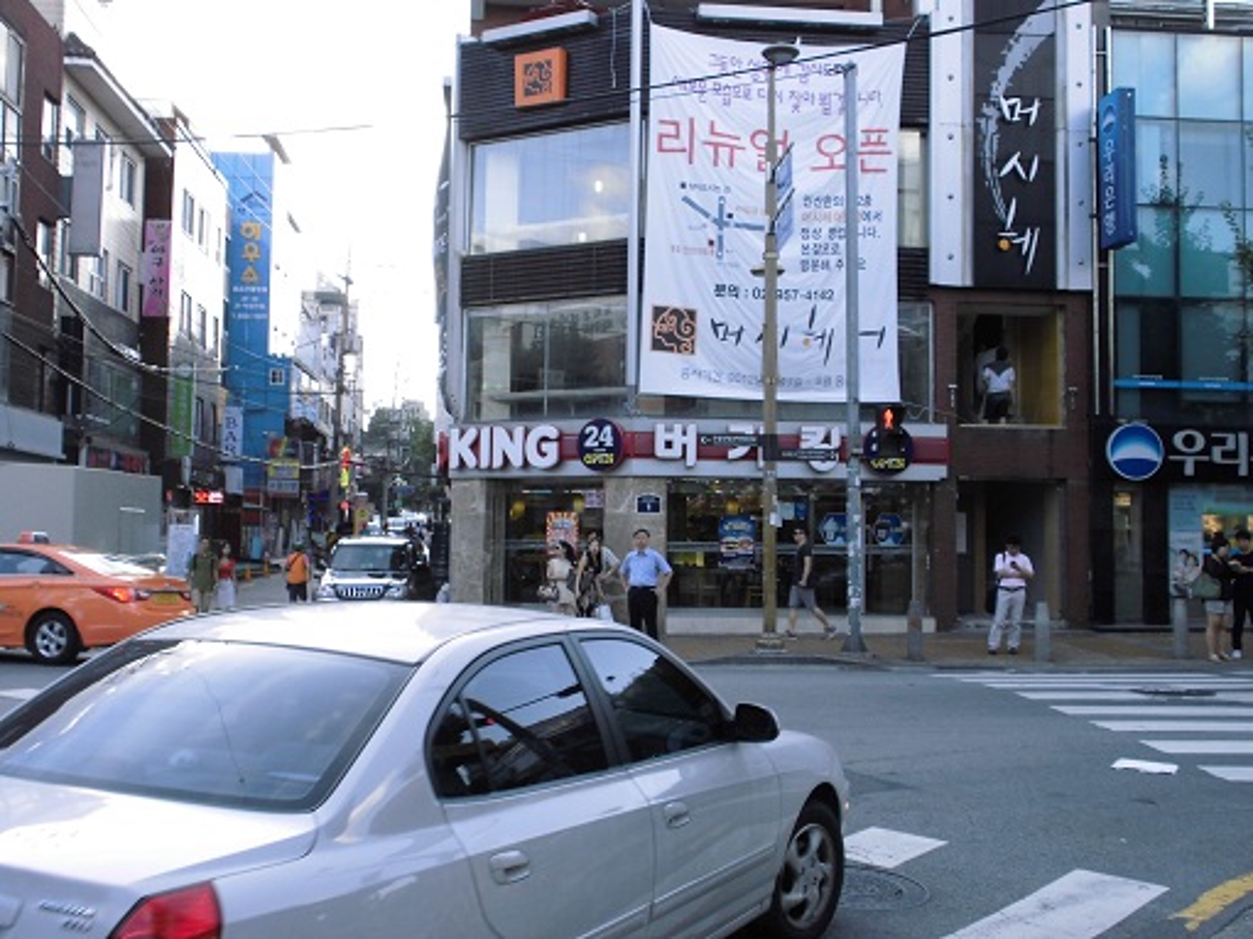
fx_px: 1375
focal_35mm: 38
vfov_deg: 37.7
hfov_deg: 49.0
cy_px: 470
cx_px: 626
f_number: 3.9
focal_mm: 6.9
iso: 64
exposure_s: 1/100
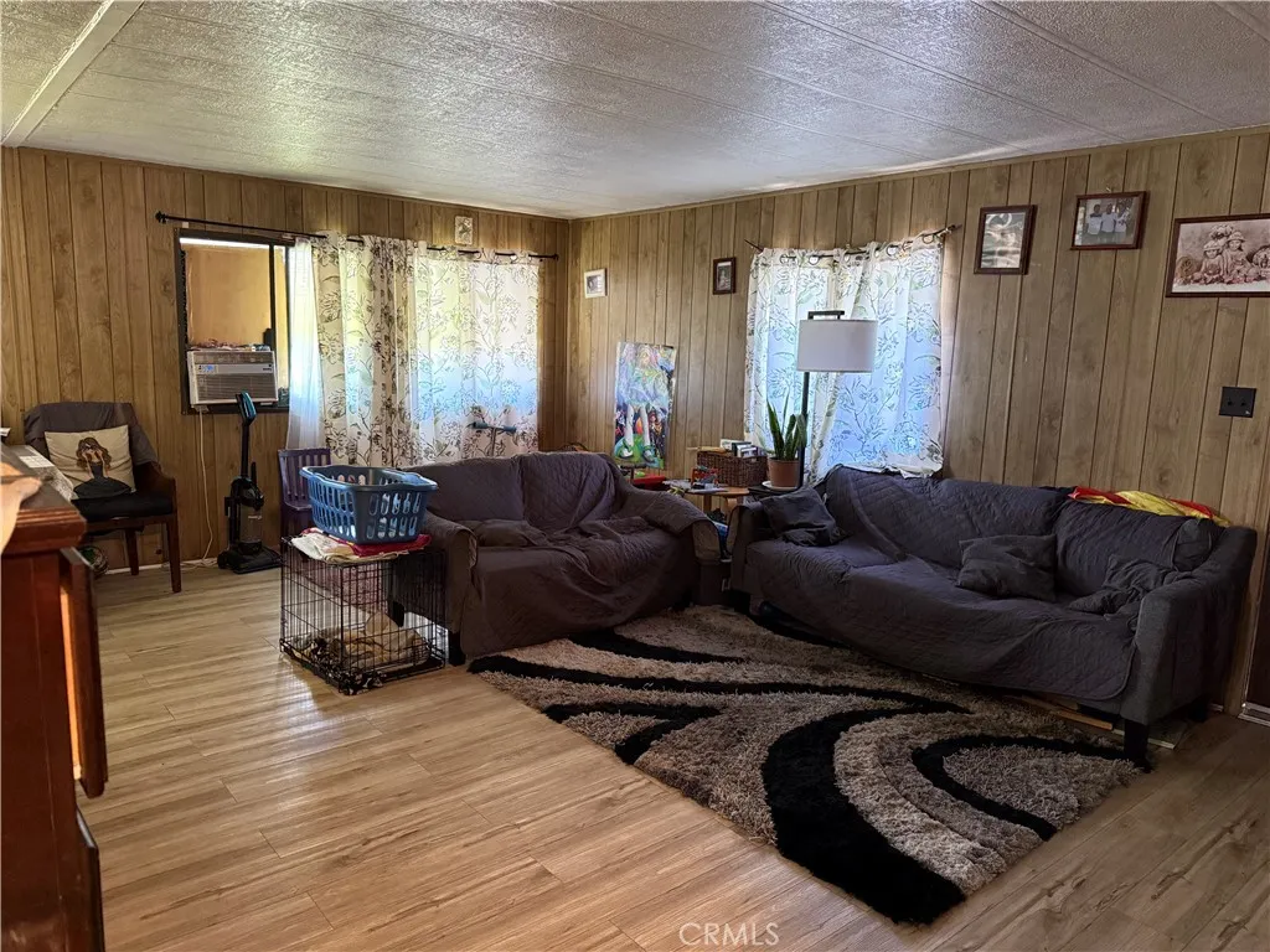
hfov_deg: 71.6
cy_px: 476
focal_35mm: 24
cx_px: 635
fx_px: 881
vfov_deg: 56.8
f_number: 1.78
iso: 640
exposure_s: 1/40
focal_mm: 6.76
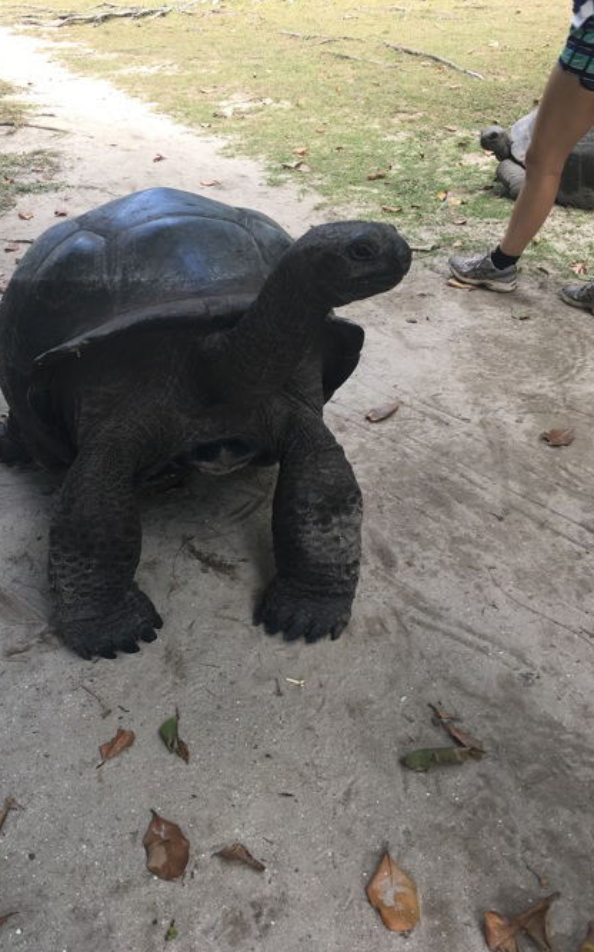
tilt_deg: -32.4
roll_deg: +1.9
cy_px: 475
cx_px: 250
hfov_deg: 40.5
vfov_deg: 61.2
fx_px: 803
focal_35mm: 31
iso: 25
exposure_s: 1/100
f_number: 2.2
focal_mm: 4.15
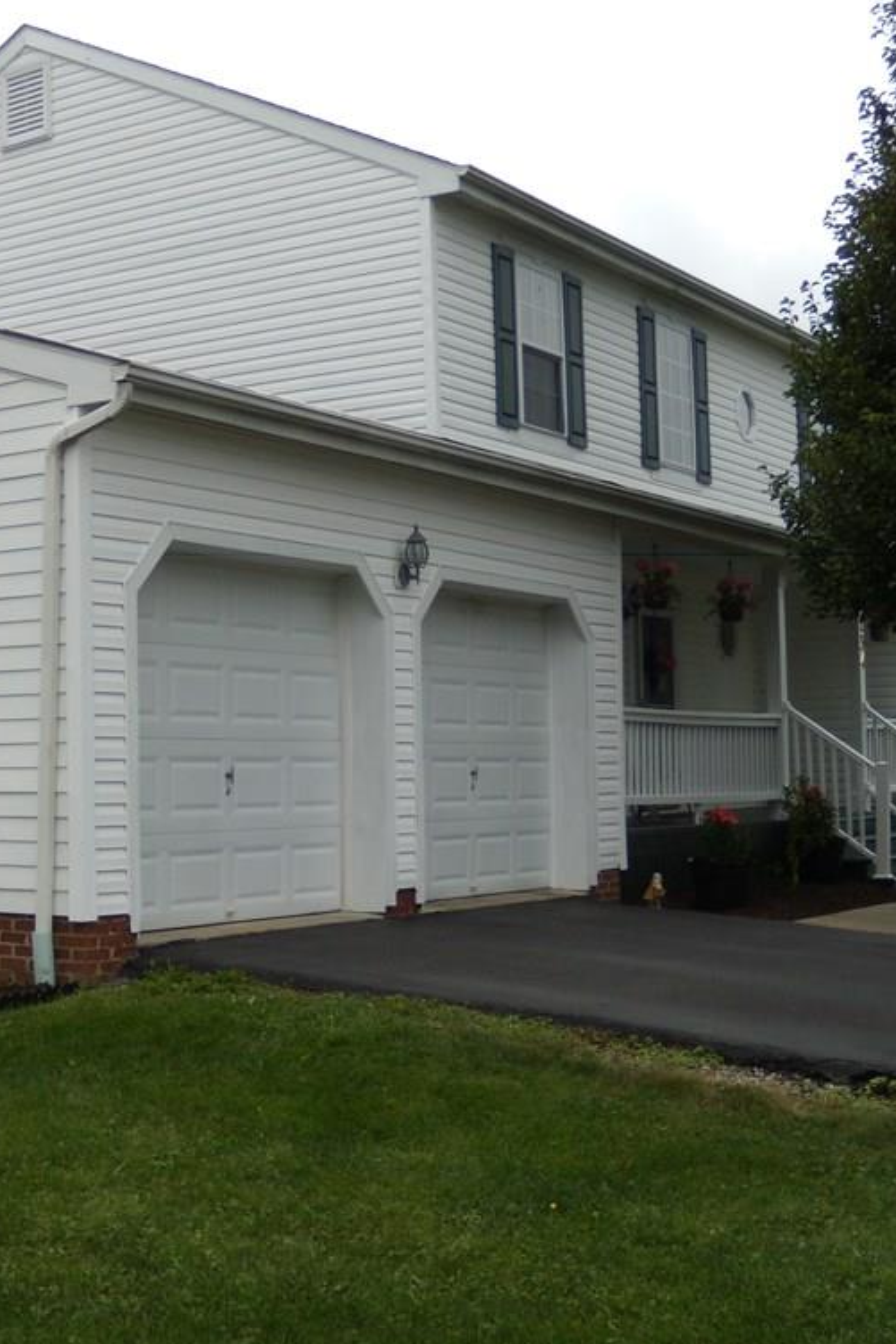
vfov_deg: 38.9
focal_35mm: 51
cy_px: 670
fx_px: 1905
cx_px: 123
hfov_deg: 25.8
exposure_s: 1/500
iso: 80
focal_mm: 6.4
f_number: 3.6
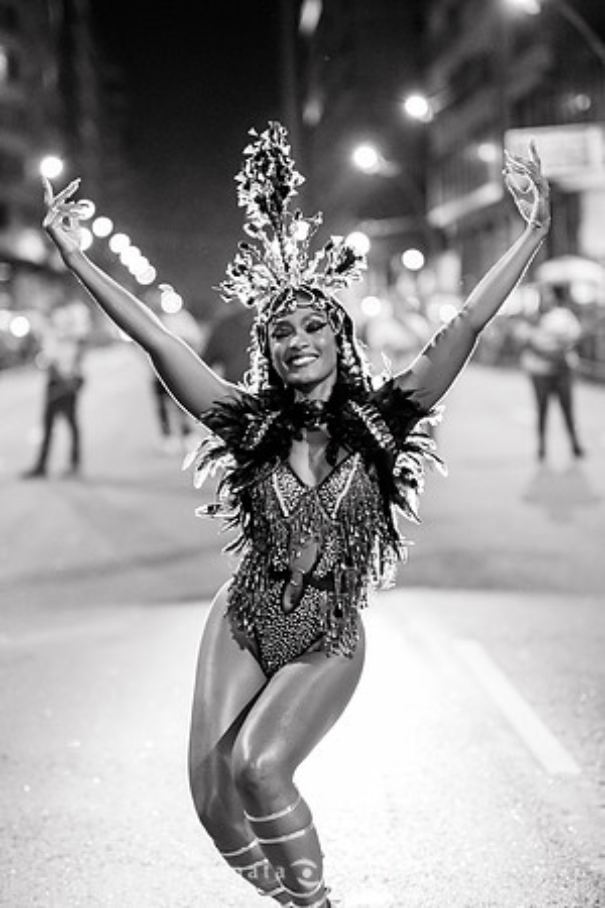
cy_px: 454
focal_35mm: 75
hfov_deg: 18.2
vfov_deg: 27.0
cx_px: 302
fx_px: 1890
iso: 2000
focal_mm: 50
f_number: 1.2
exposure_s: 1/320
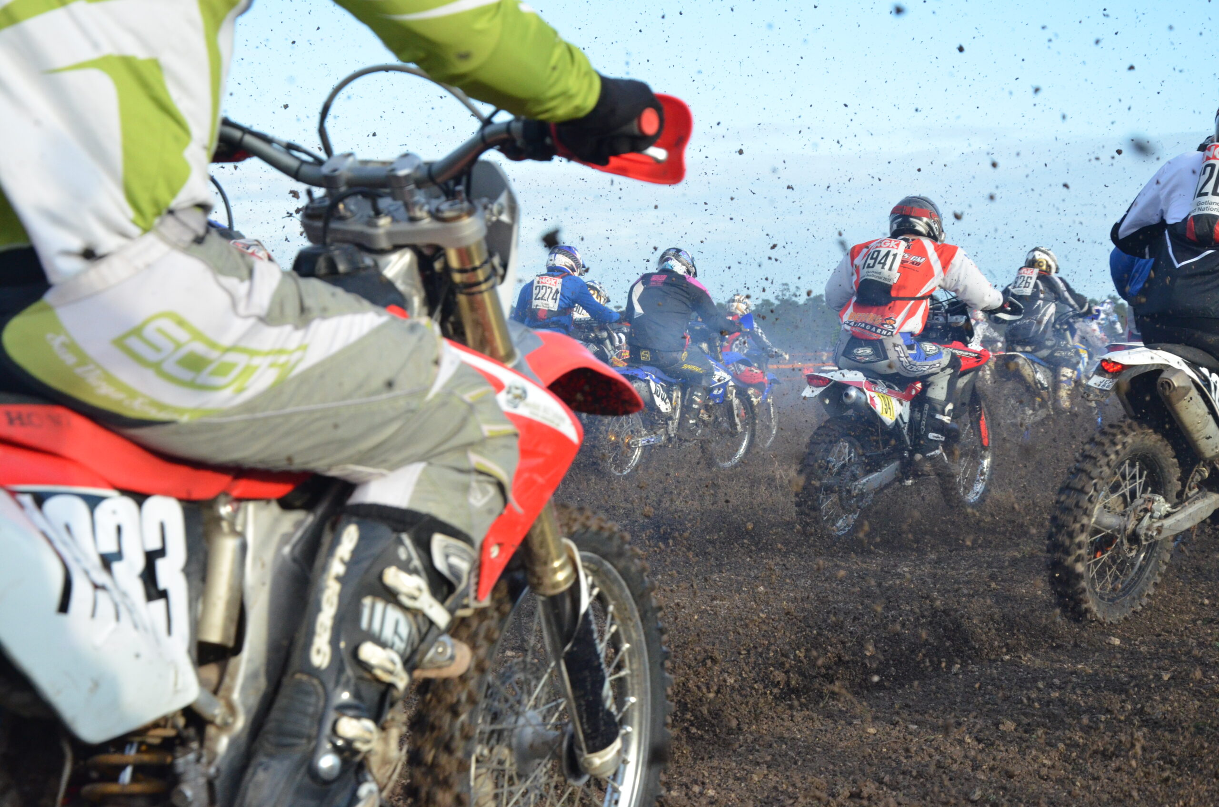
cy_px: 404
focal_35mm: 78
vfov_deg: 17.4
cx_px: 610
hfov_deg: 26.0
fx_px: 2636
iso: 1600
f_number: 6.3
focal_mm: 52
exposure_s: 1/1600
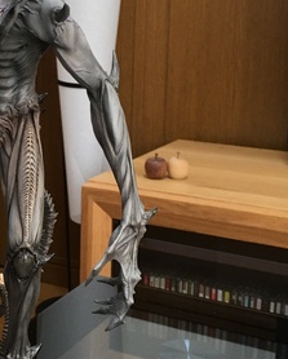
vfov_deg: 25.0
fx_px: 808
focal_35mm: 76
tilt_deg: -10.2
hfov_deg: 19.8
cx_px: 19
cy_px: 136
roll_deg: -0.4
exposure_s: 1/30
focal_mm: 4.15
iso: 40
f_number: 2.2
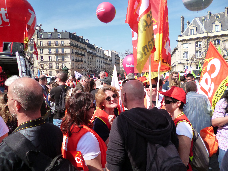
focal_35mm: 24
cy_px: 86
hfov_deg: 71.6
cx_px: 114
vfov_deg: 56.8
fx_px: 158
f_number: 2.5
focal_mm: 4.3
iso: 160
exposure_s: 1/1000
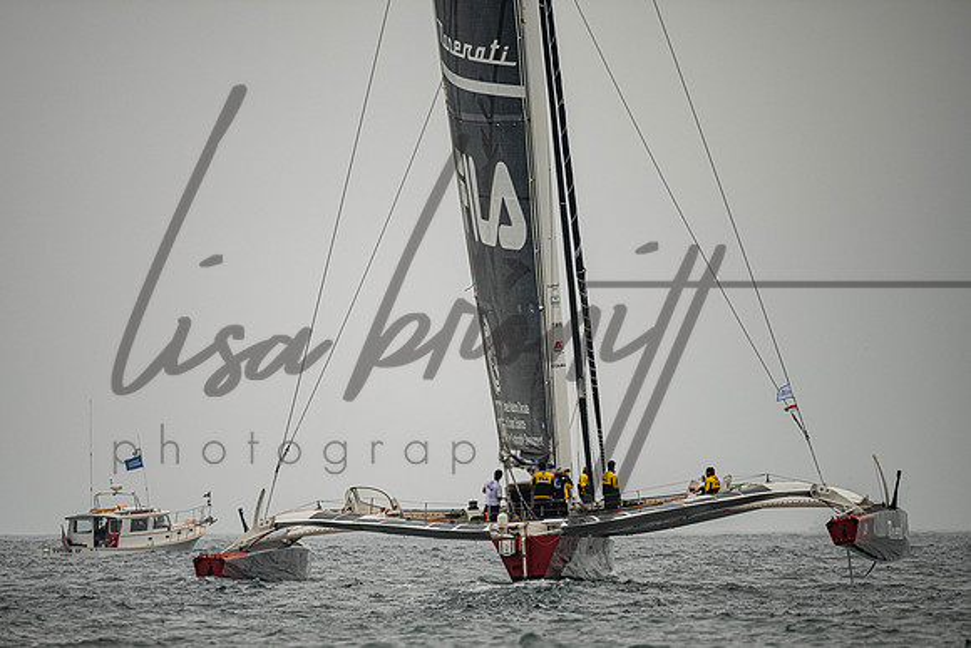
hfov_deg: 4.4
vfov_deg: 3.0
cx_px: 409
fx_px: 12525
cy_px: 375
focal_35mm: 464
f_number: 5.6
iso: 500
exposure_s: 1/4000
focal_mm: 400
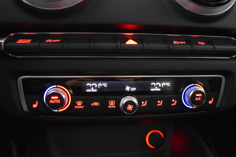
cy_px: 78
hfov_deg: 67.4
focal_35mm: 27
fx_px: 177
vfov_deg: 47.9
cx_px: 118
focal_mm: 18
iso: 3200
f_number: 3.5
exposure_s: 1/10
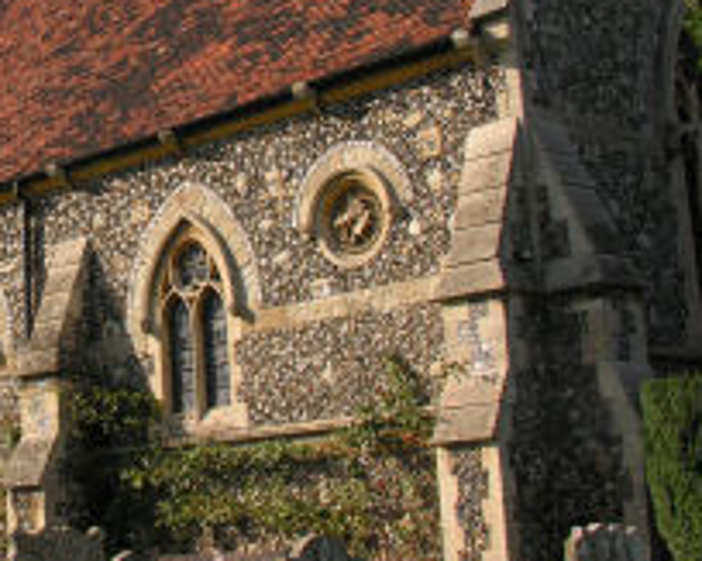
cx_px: -17
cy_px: 105
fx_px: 1599
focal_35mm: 77
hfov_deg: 23.6
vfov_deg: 19.7
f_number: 5.6
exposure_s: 1/162
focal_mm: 8.9
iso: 50
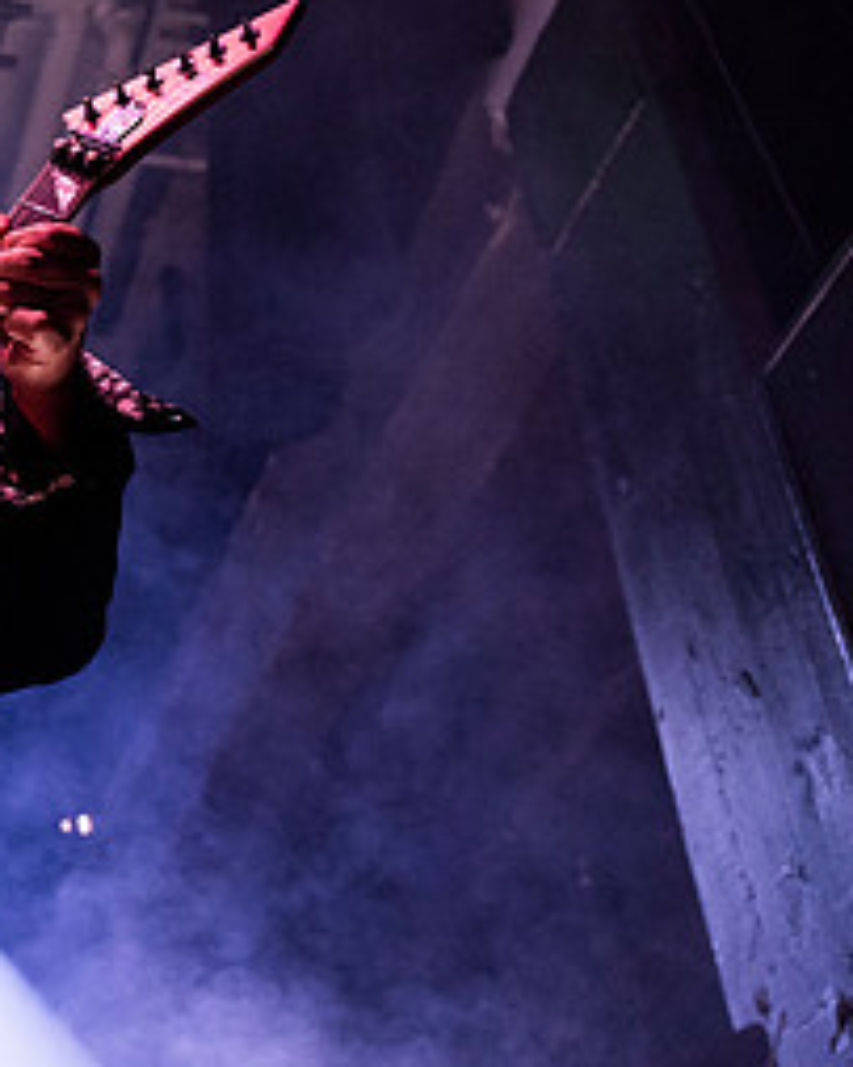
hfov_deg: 22.6
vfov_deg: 30.4
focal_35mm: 62
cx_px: -171
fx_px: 1958
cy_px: 666
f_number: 3.2
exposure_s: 1/125
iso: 2500
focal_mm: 24
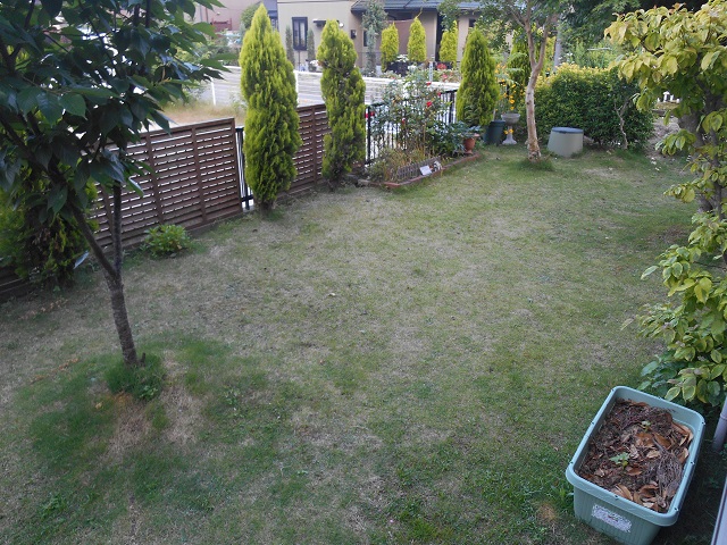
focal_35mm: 26
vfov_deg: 53.1
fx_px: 546
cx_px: 364
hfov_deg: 67.3
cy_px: 272
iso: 110
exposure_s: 1/30
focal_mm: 4.7
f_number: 3.4
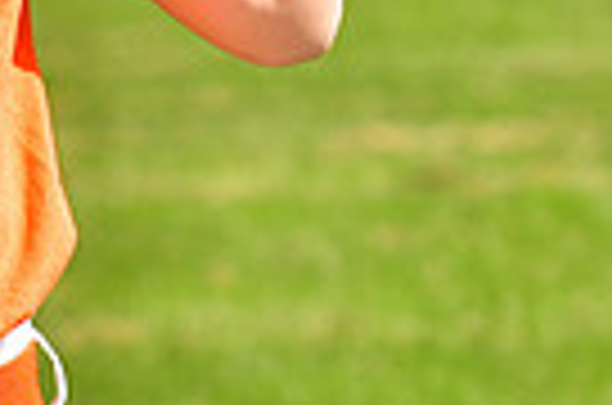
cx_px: -202
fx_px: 10668
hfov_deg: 3.3
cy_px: -281
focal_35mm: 629
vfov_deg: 2.2
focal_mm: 98
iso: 200
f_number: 5
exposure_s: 1/1000
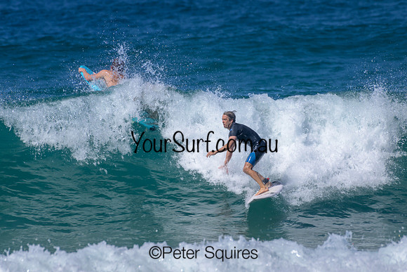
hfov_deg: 2.1
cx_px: 204
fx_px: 11308
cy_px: 136
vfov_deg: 1.4
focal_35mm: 1000
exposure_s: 1/2000
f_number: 11
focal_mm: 1000
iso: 640
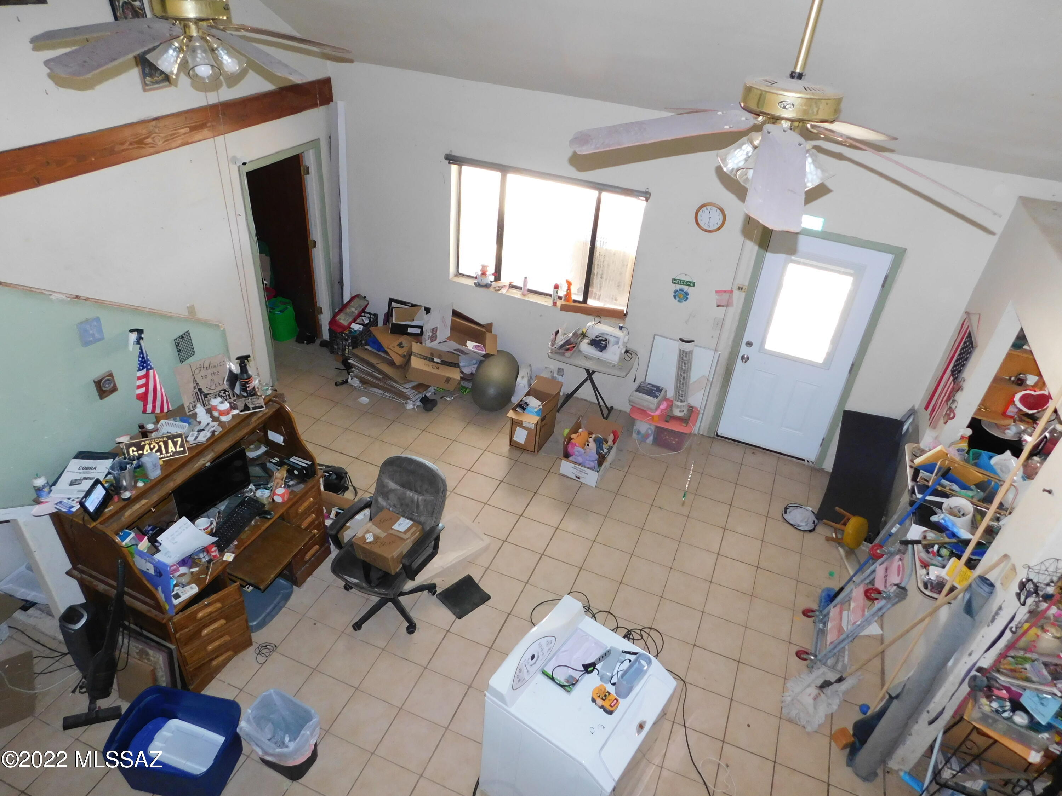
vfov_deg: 58.9
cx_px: 531
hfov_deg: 73.9
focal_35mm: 23
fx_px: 706
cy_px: 398
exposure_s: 1/30
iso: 280
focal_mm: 4
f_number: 3
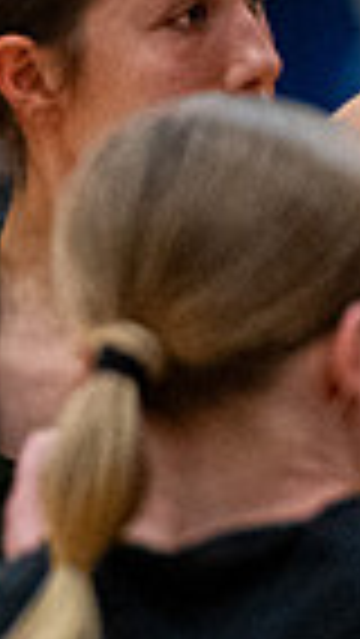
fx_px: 18221
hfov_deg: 1.1
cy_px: 278
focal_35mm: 1075
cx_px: 1051
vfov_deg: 2.0
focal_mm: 200
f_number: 2.8
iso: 5000
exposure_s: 1/1000
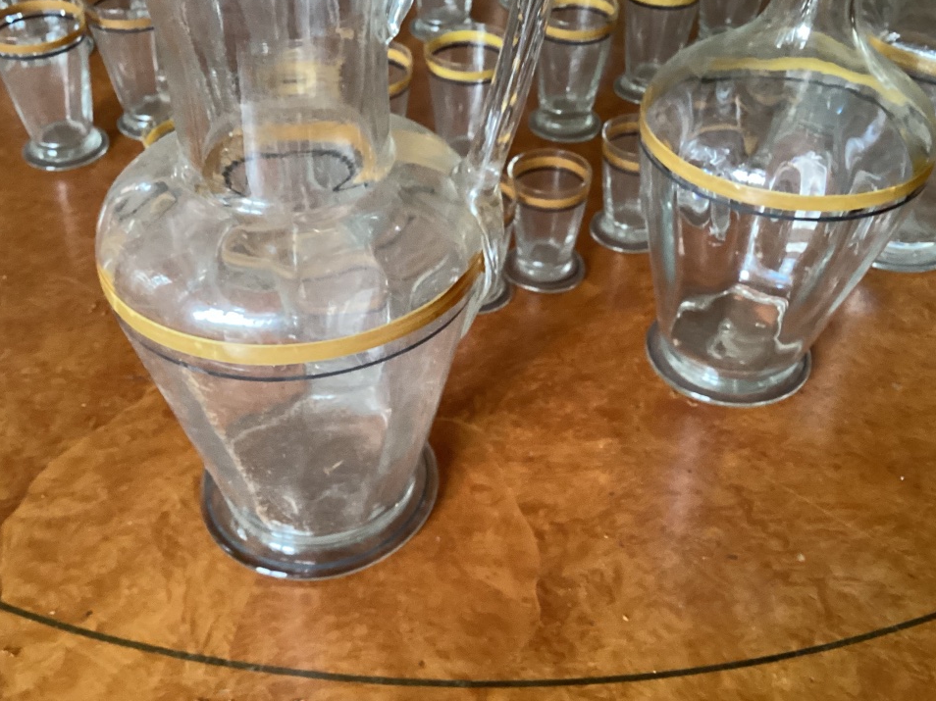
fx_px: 1054
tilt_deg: -40.1
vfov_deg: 36.7
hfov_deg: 47.8
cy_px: 303
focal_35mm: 39
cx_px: 426
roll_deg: -3.4
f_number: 2.4
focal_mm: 3.3
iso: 400
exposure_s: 1/33
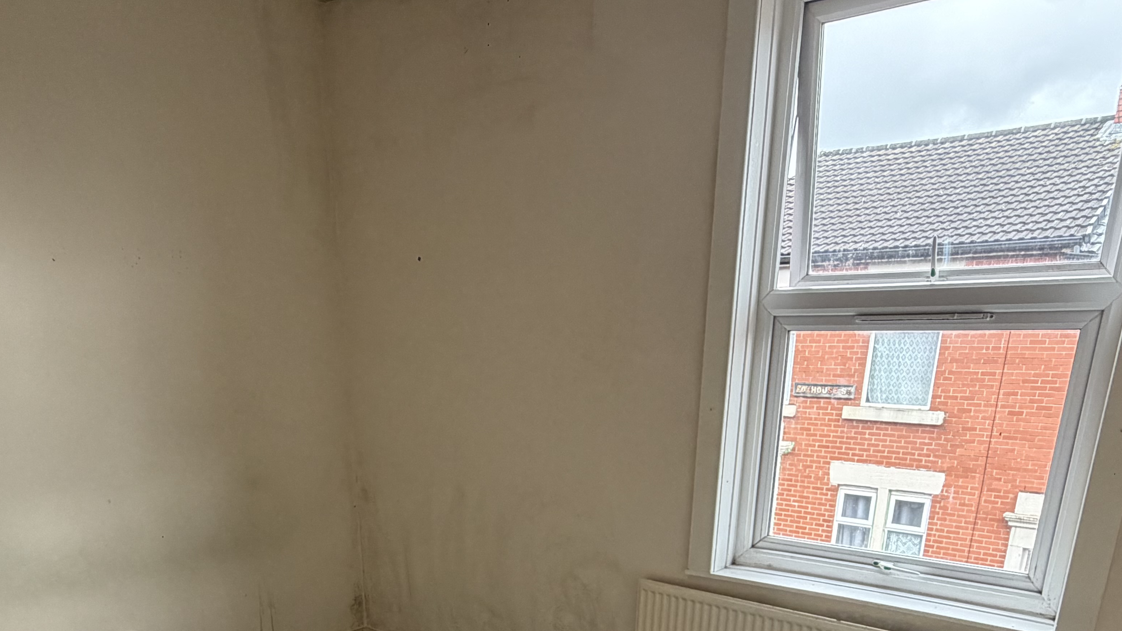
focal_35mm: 28
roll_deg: +0.2
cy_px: 640
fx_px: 833
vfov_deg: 36.9
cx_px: 540
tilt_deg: -18.6
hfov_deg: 67.9
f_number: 2.2
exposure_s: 1/121
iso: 250
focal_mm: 2.22
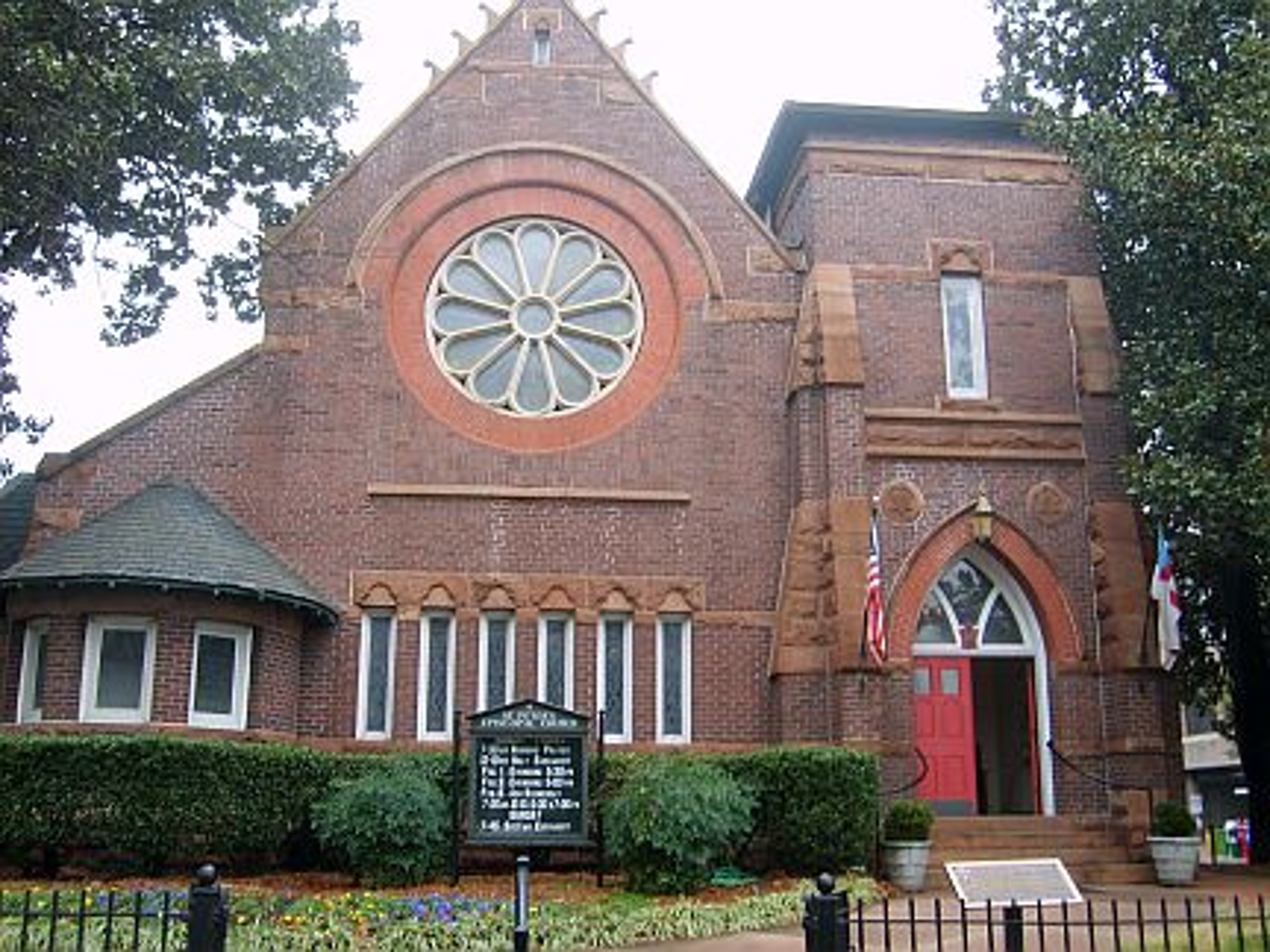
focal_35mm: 35
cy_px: 476
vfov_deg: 40.7
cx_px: 635
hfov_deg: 52.6
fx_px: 1284
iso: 50
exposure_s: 1/90
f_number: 2.8
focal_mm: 5.8
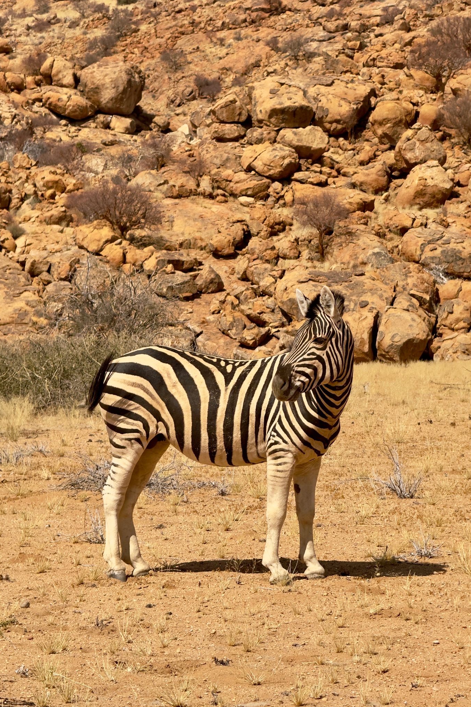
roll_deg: +0.2
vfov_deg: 16.4
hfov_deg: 11.0
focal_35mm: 125
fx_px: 2453
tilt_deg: +1.3
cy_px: 353
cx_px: 235
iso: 50
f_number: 2.8
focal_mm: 15.66
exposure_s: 1/2358
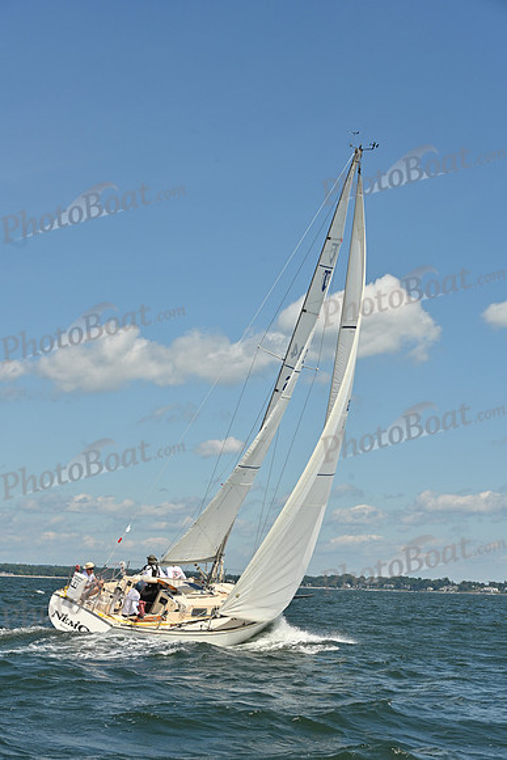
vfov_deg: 28.8
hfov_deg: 19.5
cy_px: 380
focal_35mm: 70
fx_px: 1478
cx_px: 254
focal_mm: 70
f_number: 9
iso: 250
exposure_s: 1/1250
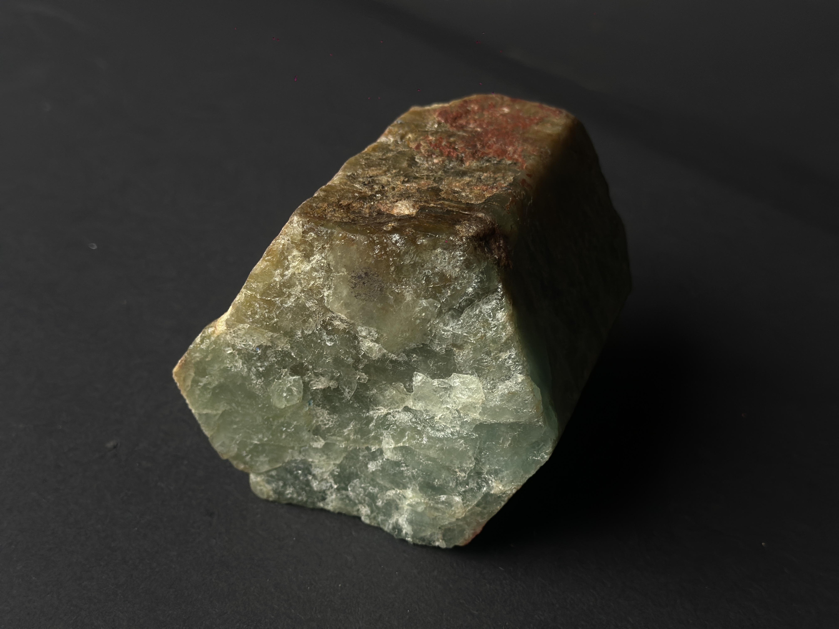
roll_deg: -4.3
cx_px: 420
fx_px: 1163
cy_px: 314
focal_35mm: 48
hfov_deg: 39.7
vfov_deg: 30.3
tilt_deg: -32.2
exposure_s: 1/419
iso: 80
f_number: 1.78
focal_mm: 6.86
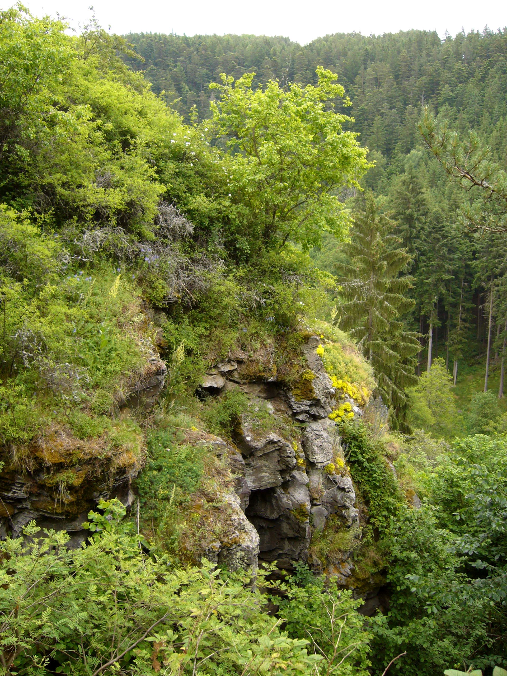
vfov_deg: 52.6
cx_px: 254
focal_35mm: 35
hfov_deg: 40.7
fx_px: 683
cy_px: 338
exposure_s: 1/125
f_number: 2.8
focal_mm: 5.8
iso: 80
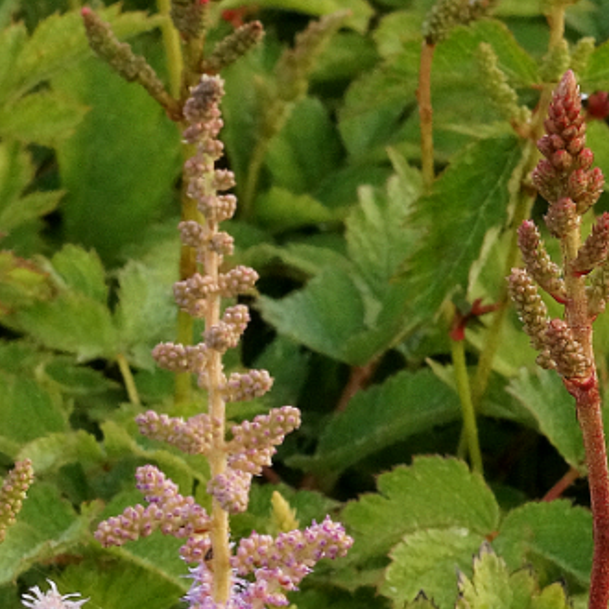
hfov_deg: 3.8
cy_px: 611
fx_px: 9216
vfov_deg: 3.8
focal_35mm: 463
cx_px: -83
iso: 1600
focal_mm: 100
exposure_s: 1/160
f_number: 13
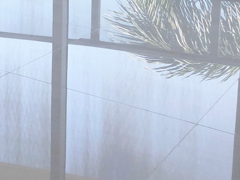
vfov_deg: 17.1
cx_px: 31
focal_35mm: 81
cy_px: -53
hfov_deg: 23.6
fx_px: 562
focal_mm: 3.99
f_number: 1.8
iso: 20
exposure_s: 1/322
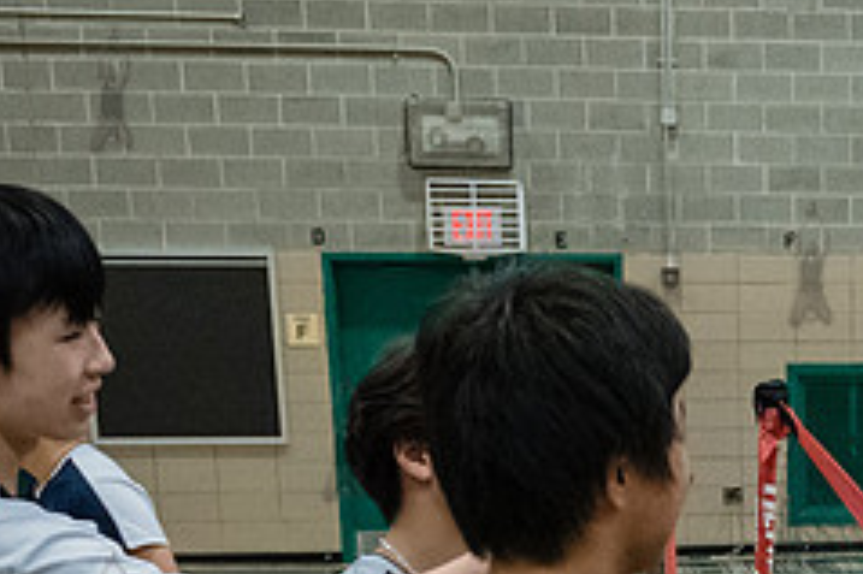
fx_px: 1845
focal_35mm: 77
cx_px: 887
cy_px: 786
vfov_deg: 16.5
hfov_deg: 24.9
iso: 8000
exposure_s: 1/400
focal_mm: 24
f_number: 3.5
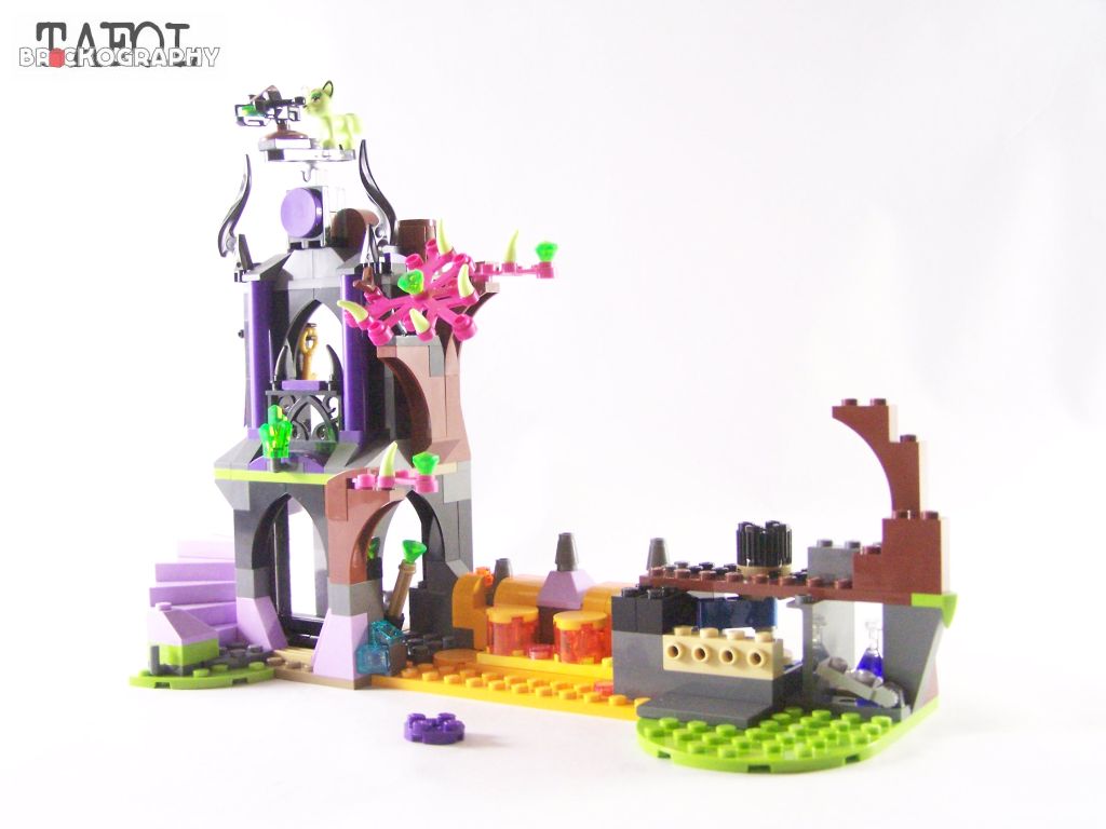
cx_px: 553
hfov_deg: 43.9
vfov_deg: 33.6
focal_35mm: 43
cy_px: 414
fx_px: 1374
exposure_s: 1/45
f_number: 3.2
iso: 400
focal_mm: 7.1
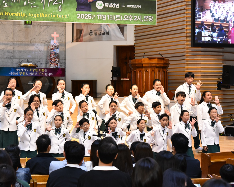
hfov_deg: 25.4
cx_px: 102
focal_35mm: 75
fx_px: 519
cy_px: 93
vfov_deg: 20.4
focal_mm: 66
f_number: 5.6
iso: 3200
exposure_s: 1/125
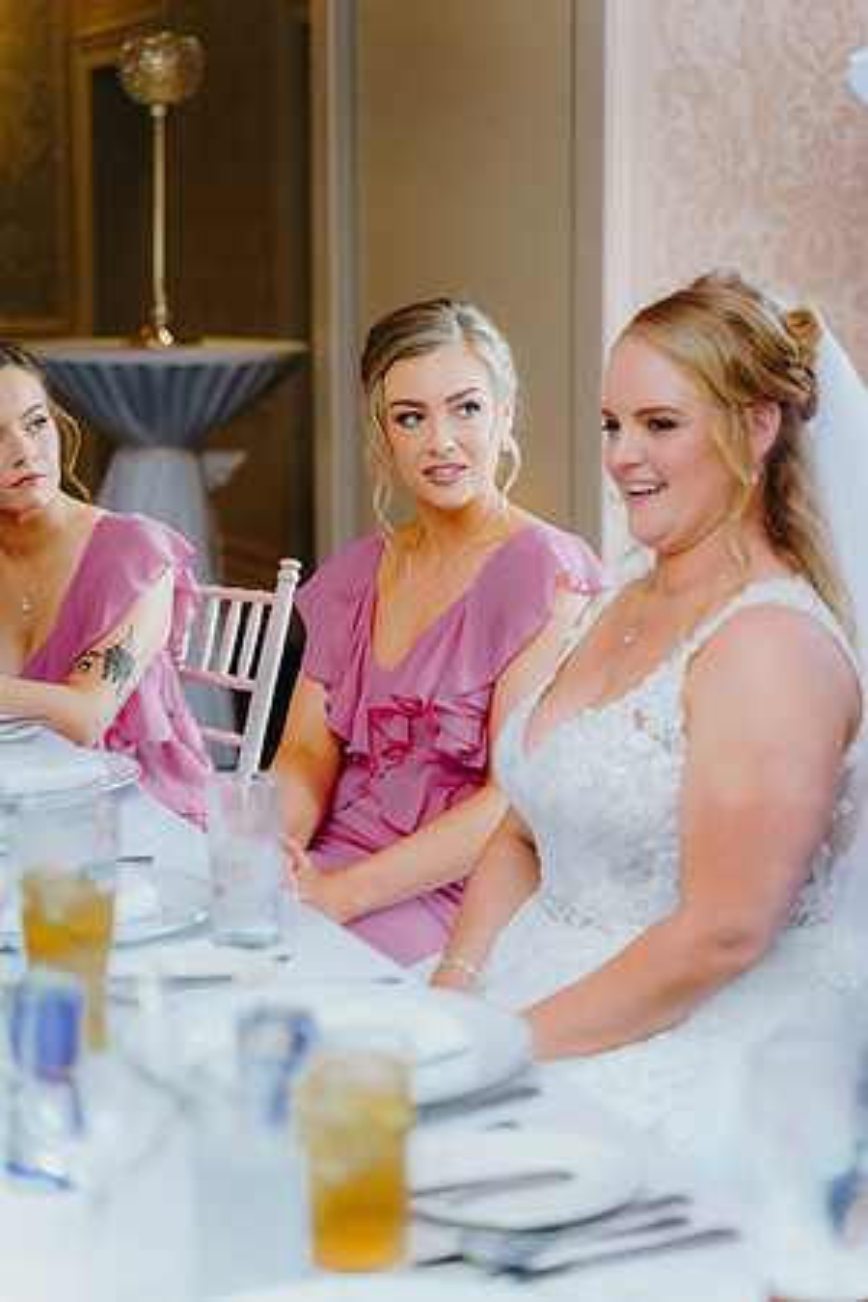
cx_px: 434
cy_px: 651
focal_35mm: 75
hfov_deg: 18.2
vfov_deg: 27.0
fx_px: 2712
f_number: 2.8
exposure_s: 1/200
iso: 2000
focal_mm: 75
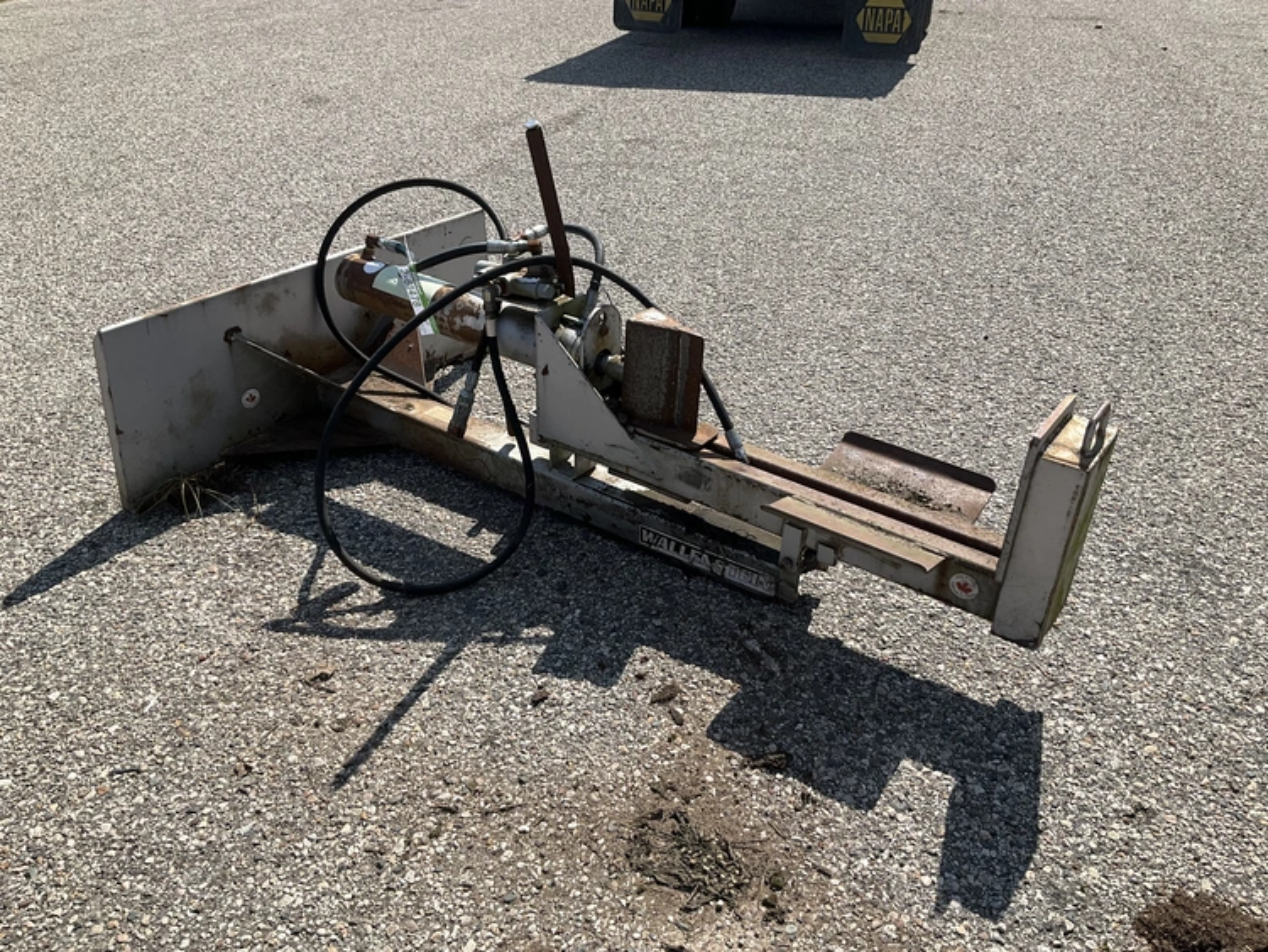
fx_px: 1063
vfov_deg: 48.3
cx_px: 634
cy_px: 476
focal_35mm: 29
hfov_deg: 61.6
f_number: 1.8
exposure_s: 1/1730
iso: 25
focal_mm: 3
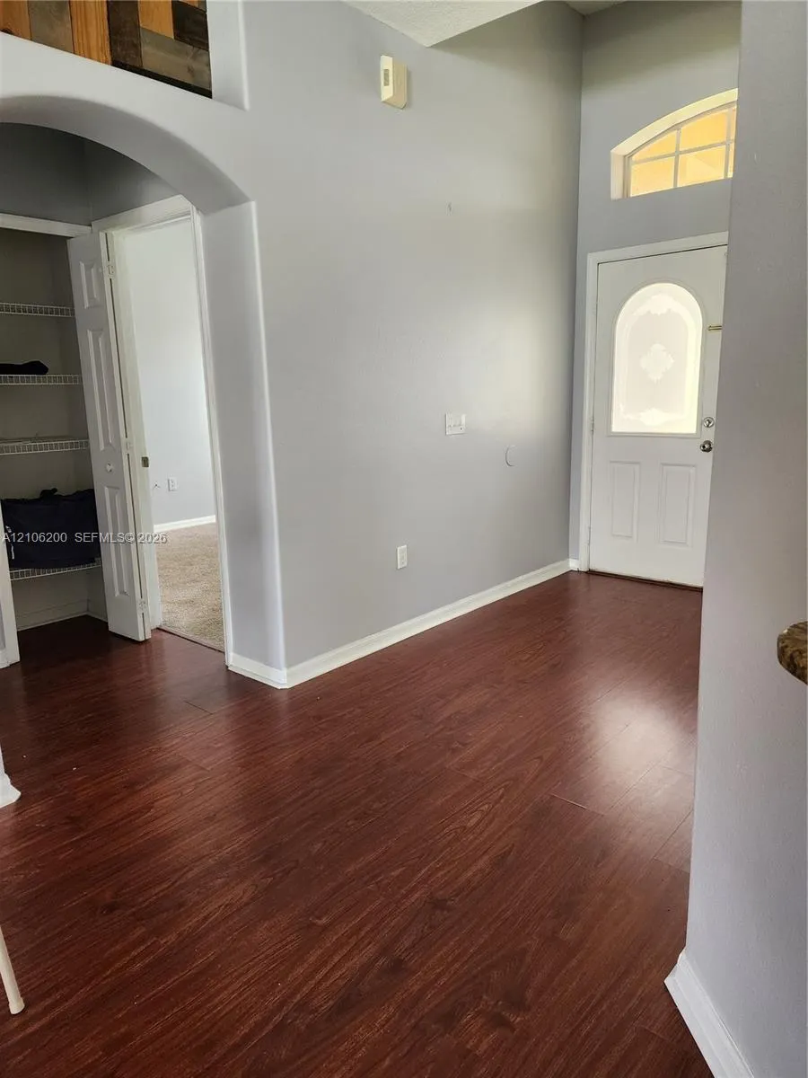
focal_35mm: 23
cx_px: 404
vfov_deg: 73.9
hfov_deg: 58.9
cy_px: 539
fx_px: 716
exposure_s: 1/120
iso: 200
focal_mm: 6.4
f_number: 1.8
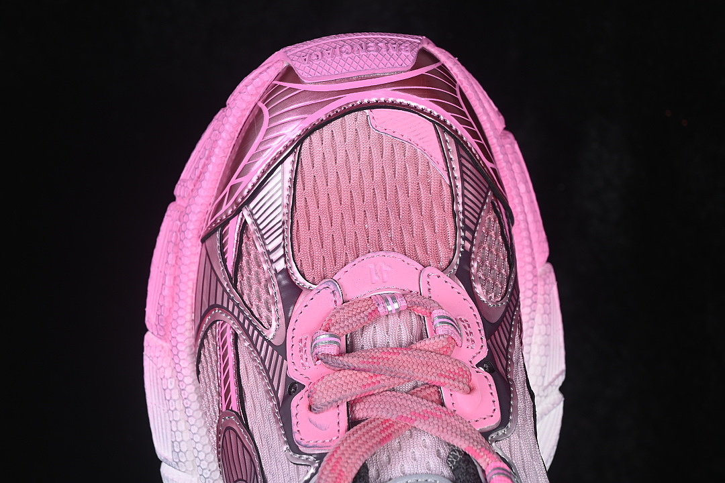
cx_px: 362
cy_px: 242
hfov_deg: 27.0
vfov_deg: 18.2
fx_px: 1510
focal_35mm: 75
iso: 160
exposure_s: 1/80
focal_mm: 50
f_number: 7.1
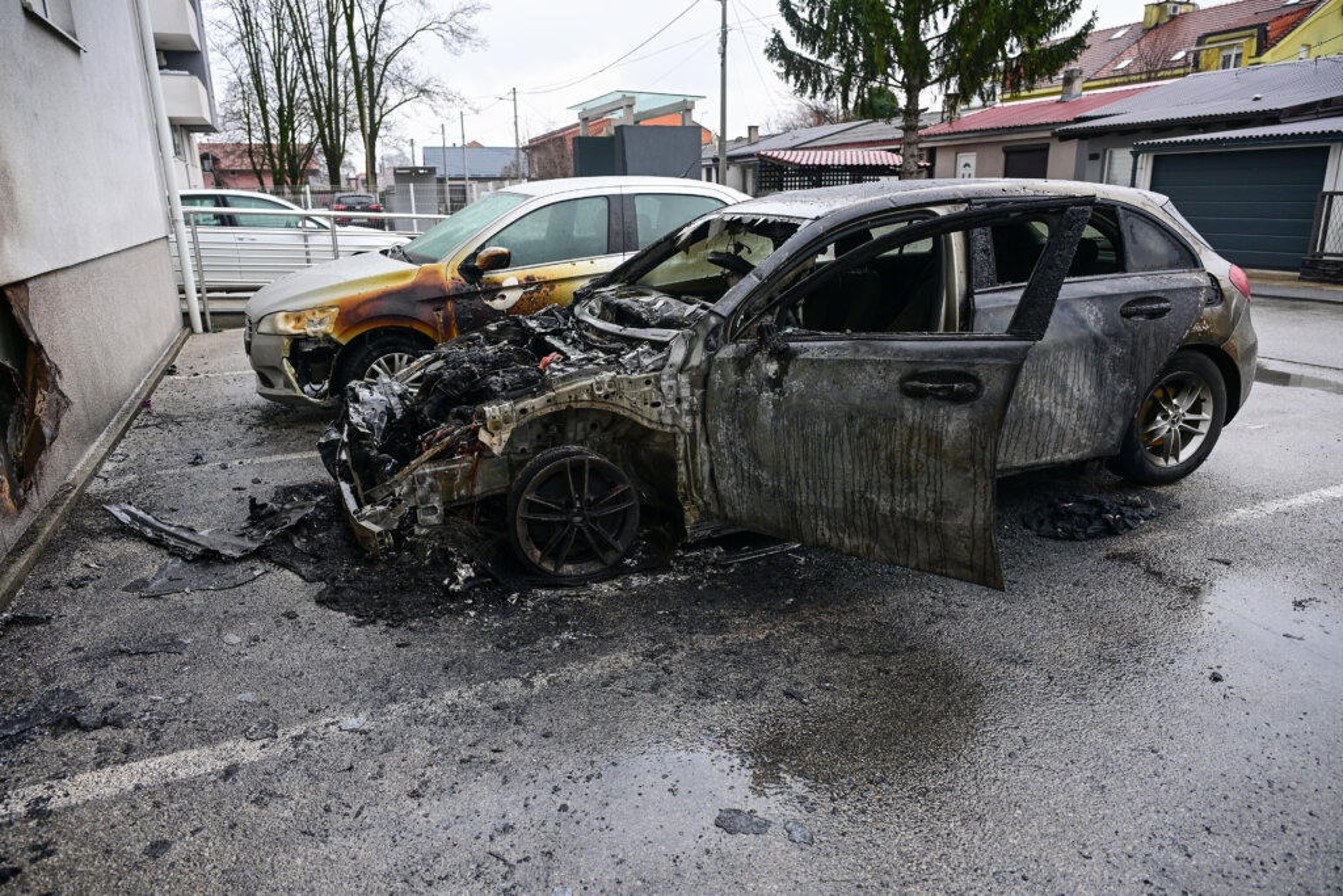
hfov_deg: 73.7
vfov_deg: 53.1
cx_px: 672
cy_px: 448
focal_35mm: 24
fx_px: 895
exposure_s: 1/400
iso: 400
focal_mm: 24
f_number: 4
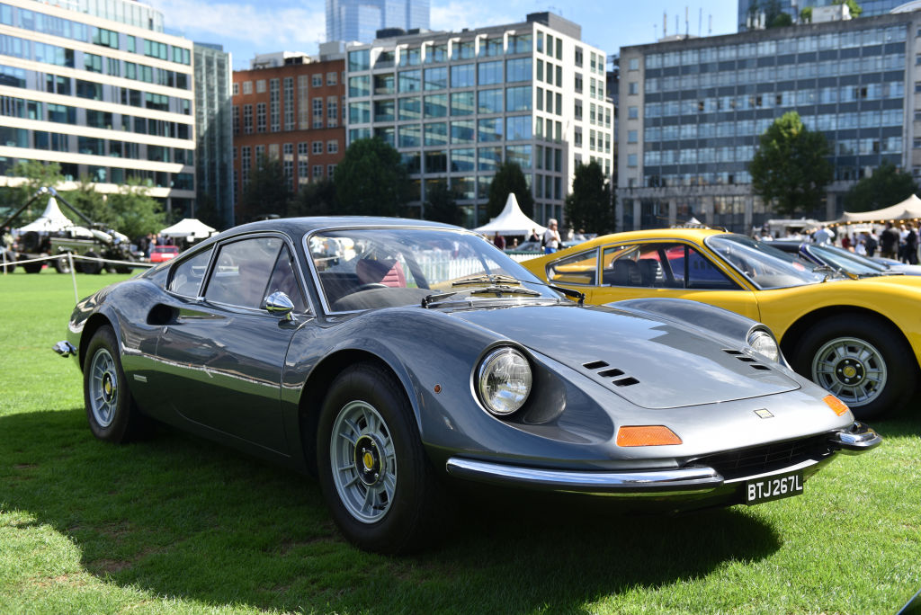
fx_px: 973
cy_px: 308
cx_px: 460
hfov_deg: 50.7
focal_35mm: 38
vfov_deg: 35.1
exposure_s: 1/800
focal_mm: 38
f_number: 4.5
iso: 125
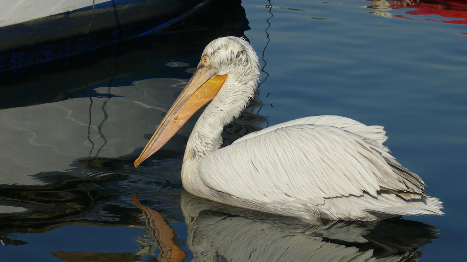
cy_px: 146
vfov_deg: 9.3
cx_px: 234
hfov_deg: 16.5
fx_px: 1610
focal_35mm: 130
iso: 100
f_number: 5
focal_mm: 25.2
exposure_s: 1/500
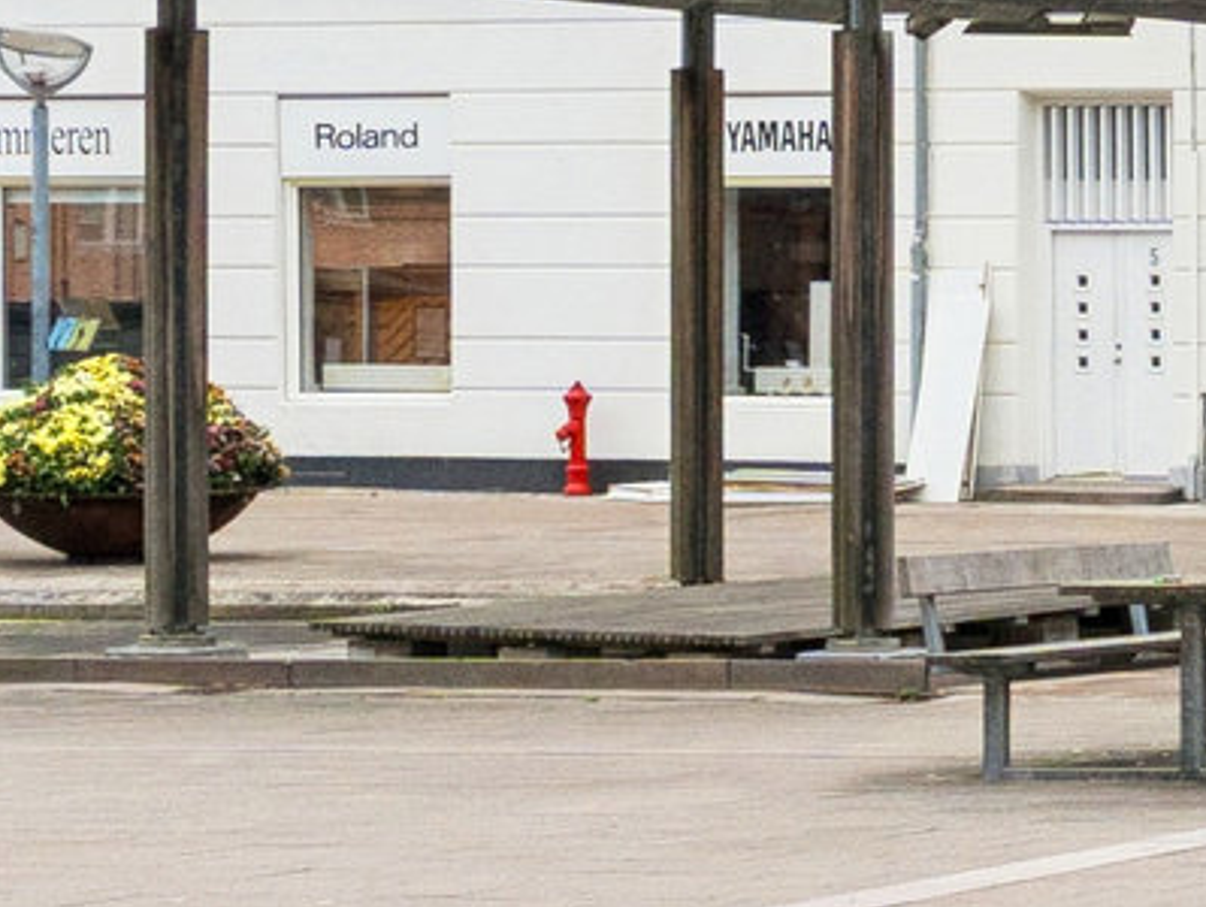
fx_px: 4533
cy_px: -1070
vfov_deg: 10.3
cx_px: 3772
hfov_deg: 10.3
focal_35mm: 130
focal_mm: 18
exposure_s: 1/400
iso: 800
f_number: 8
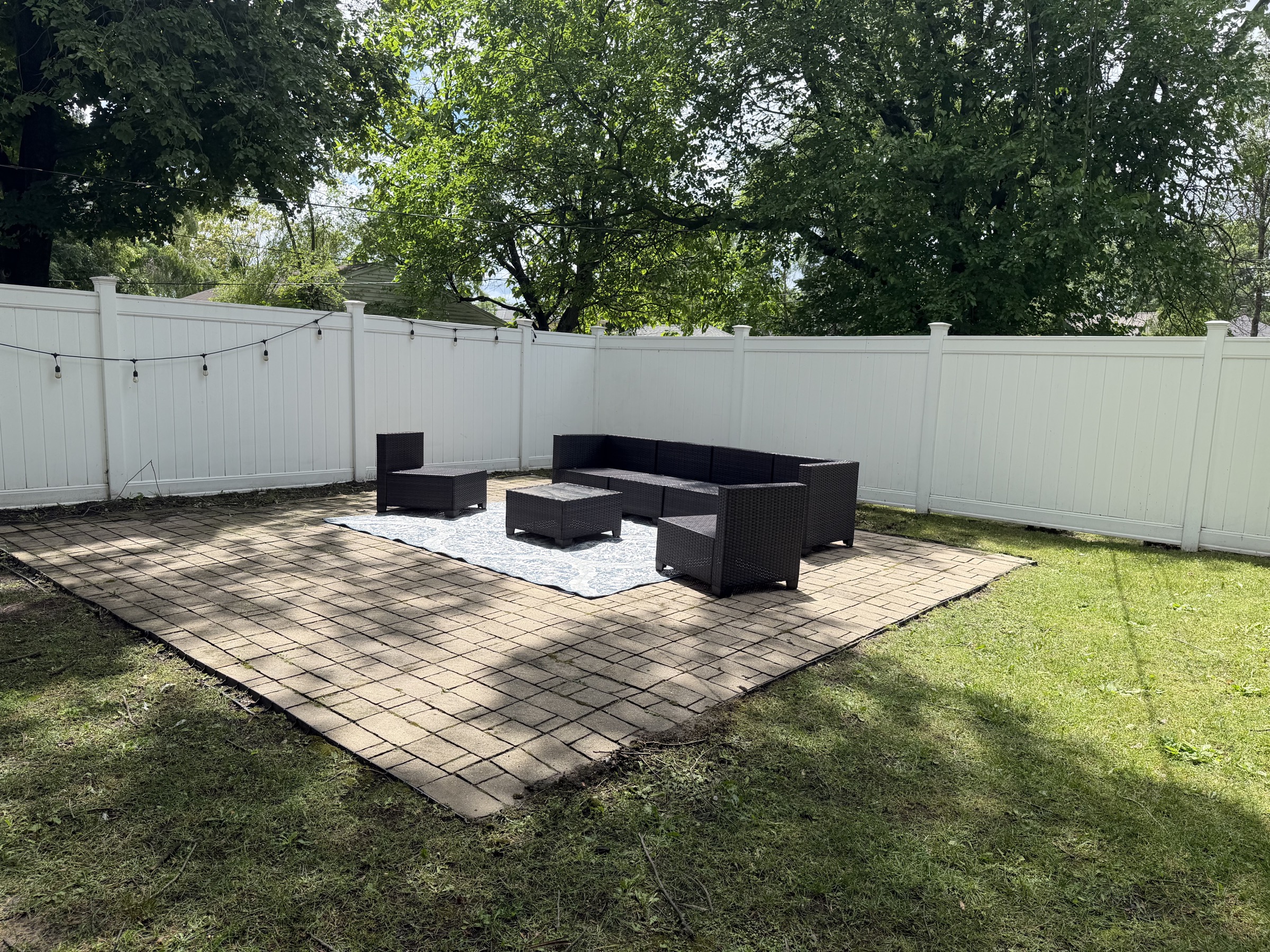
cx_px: 635
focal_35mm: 24
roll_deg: -1.2
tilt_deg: -7.7
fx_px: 881
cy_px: 476
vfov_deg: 56.8
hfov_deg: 71.6
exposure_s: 1/2232
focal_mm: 6.76
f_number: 1.78
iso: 80
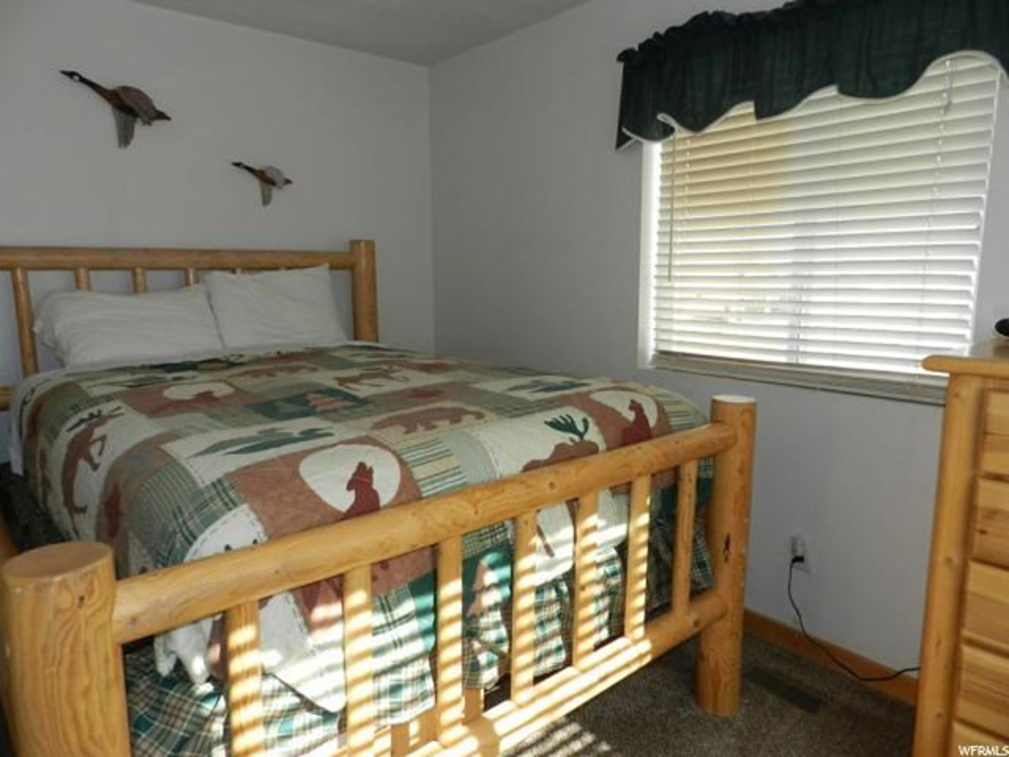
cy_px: 378
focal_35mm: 23
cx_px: 504
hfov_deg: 73.9
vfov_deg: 58.9
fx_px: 670
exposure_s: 1/160
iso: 160
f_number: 3.4
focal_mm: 4
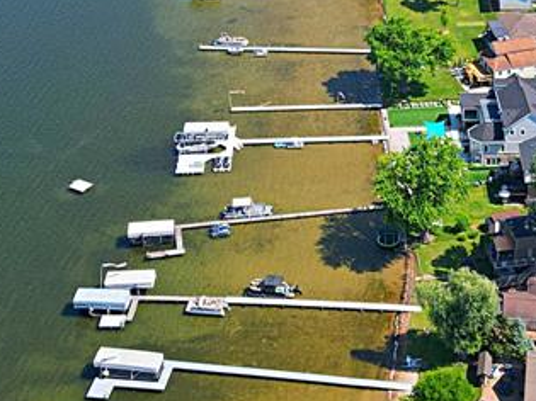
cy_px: -15
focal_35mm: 78
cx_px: 383
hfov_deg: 24.8
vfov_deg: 18.3
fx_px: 1207
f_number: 1.7
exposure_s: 1/2000
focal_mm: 6.7
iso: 150
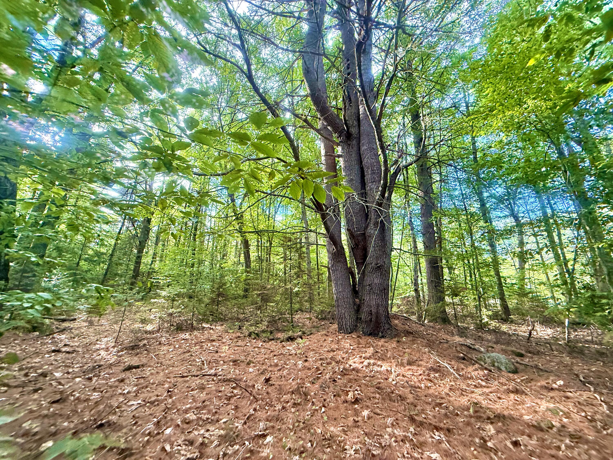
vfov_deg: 85.7
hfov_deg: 102.1
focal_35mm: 14
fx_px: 248
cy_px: 230
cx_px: 306
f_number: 2.2
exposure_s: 1/99
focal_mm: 2.22
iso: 250
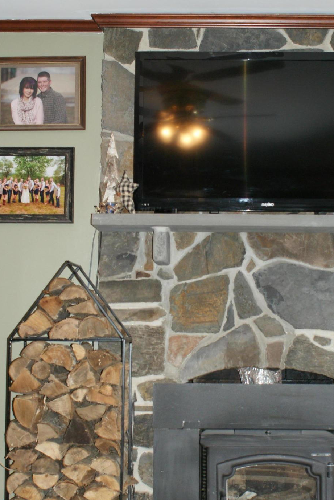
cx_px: 221
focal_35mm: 61
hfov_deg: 22.2
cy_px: 297
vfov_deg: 32.8
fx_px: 847
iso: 400
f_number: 5
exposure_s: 1/60
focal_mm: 28
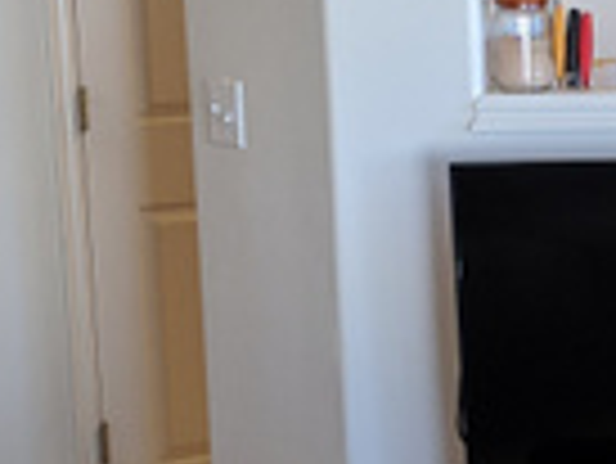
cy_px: 221
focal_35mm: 126
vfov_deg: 11.8
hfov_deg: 14.4
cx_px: 967
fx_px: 2244
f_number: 1.8
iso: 64
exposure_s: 1/30
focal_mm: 4.44
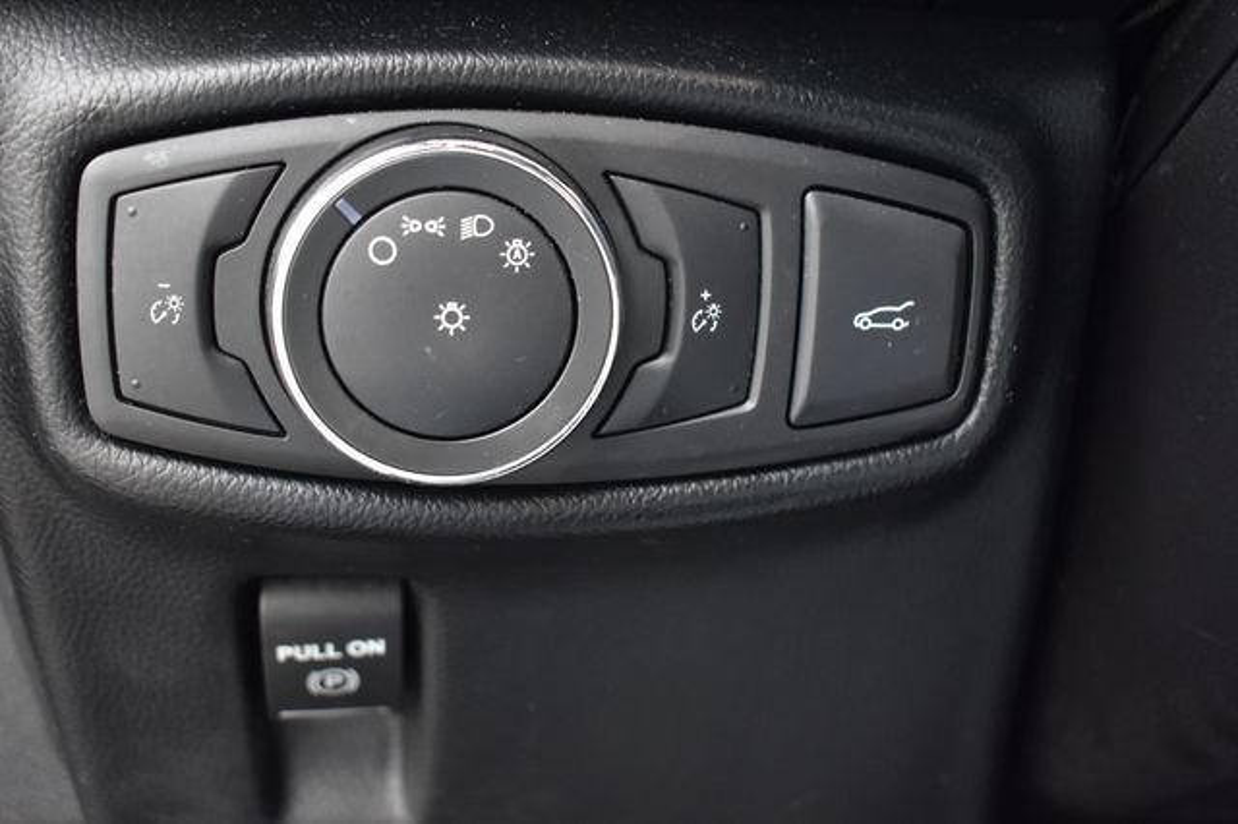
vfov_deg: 28.9
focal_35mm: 46
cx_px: 619
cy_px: 412
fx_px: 1598
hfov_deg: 42.3
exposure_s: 1/15
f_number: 5
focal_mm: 31
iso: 1600
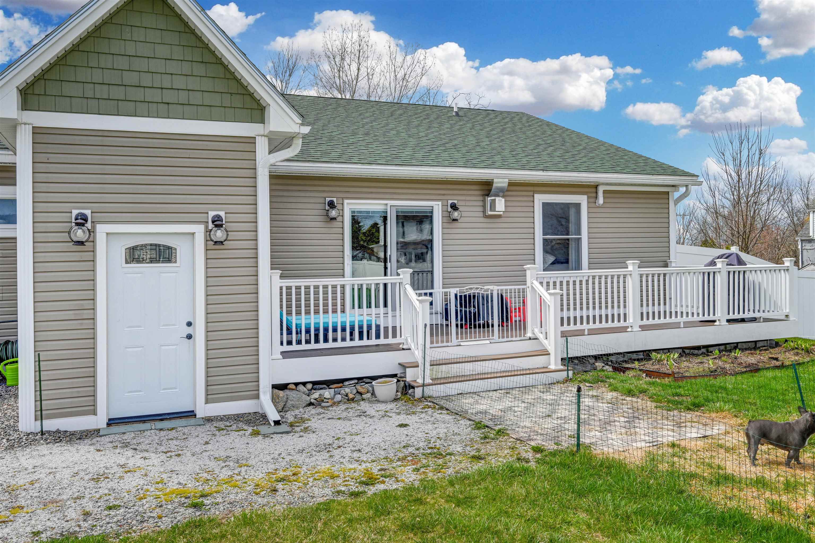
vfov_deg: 47.9
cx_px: 408
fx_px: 611
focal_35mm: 27
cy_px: 272
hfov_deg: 67.4
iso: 400
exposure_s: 1/500
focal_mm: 27
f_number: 14
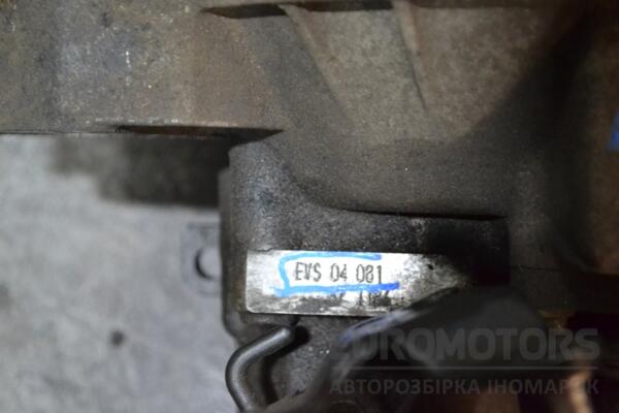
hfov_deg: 24.6
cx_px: 310
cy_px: 206
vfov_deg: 16.6
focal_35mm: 82
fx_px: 1418
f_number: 5.6
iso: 3200
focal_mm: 55
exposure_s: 1/25
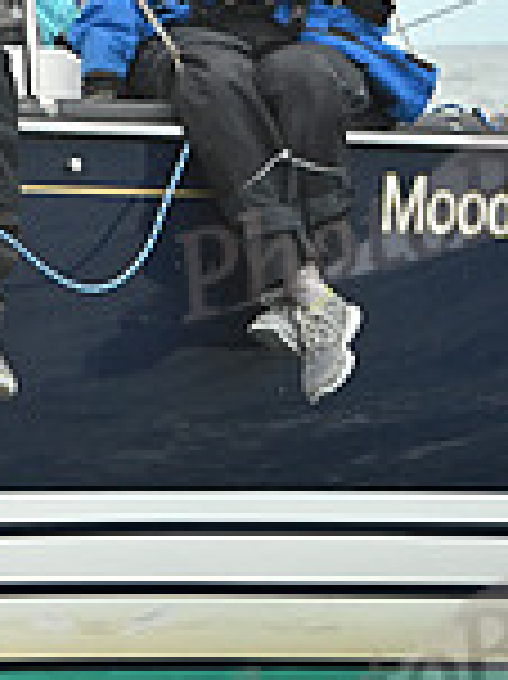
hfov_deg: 2.9
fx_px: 10130
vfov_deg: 3.8
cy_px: 34
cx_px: -54
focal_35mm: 517
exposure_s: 1/1000
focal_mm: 140
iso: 320
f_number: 8
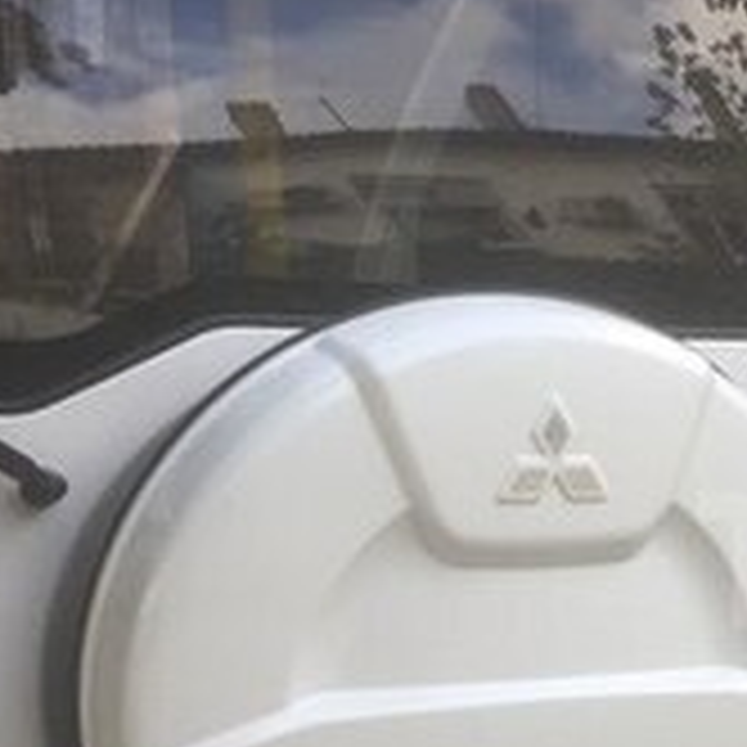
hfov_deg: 15.6
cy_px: 560
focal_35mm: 102
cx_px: 1156
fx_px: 2490
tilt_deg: -6.0
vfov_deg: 17.0
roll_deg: -1.4
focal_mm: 4.15
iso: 32
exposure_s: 1/142
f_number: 2.2
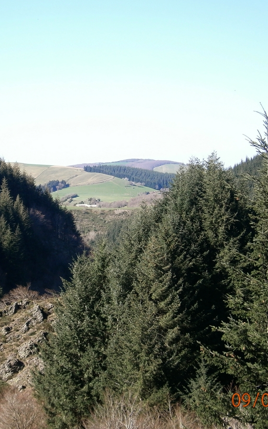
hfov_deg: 17.5
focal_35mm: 74
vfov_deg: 27.9
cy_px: 211
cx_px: 49
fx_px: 865
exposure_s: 1/320
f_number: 3.4
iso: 80
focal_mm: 8.3
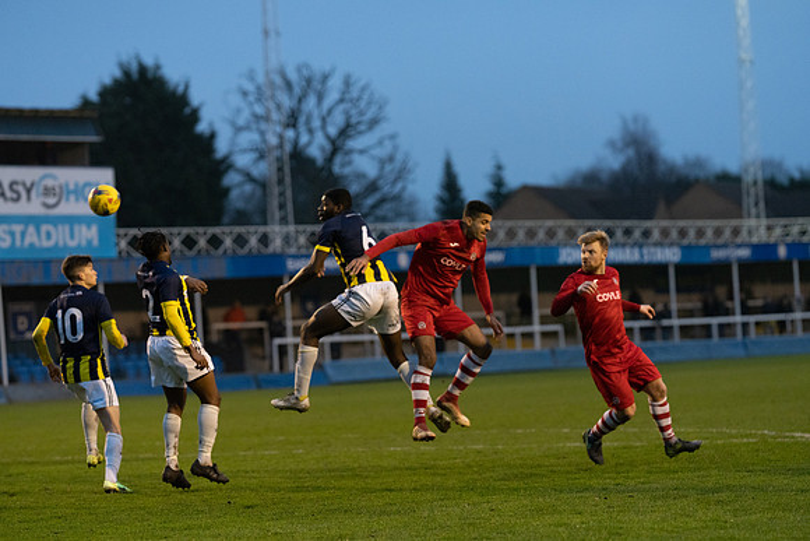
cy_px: 270
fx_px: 3038
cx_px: 405
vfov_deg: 10.2
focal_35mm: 135
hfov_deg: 15.2
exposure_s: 1/800
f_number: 2.8
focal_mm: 135
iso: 5000
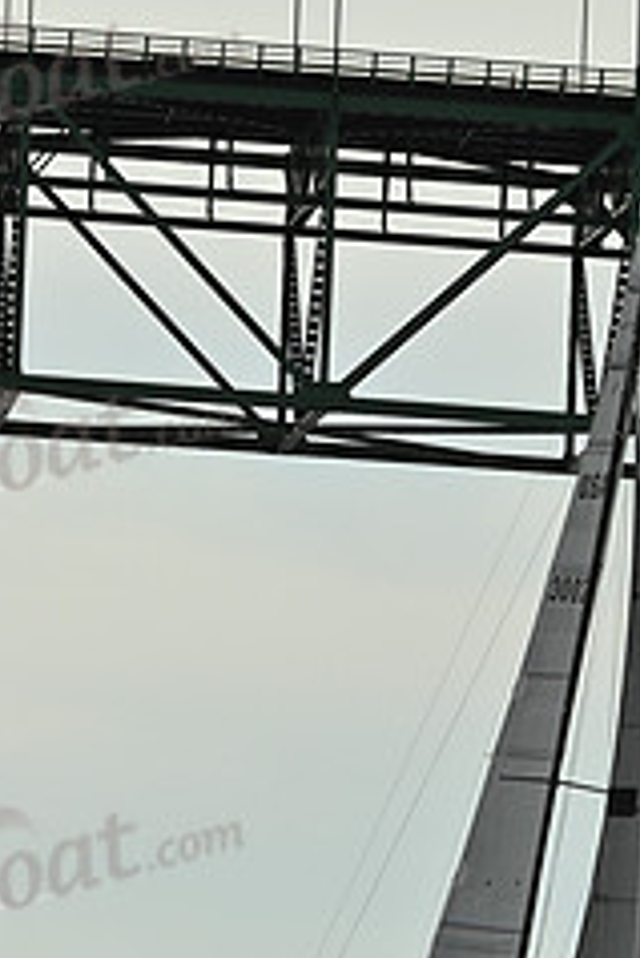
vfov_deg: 6.3
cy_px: 628
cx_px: 453
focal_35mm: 329
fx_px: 8760
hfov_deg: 4.2
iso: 320
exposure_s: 1/1000
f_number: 13
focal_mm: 135
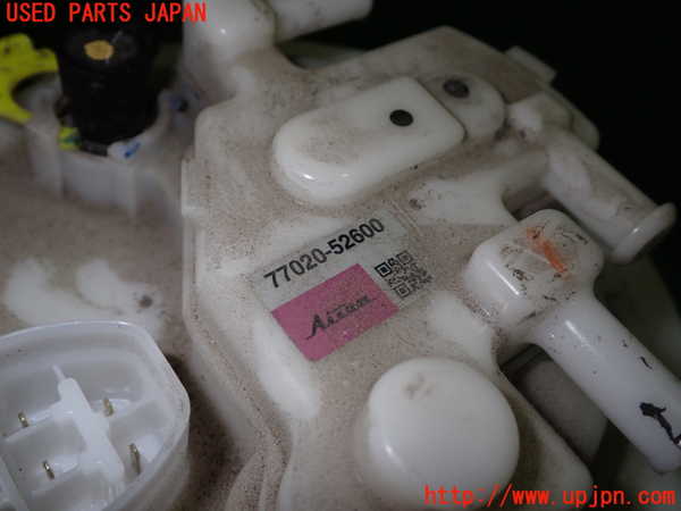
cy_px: 256
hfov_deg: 51.4
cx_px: 340
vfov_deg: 39.7
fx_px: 708
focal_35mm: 36
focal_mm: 6.37
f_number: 7.1
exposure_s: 1/40
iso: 200
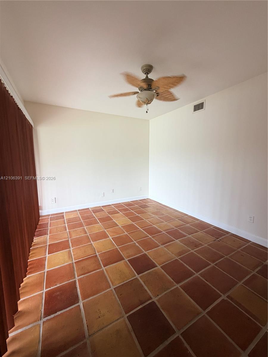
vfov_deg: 102.1
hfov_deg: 85.7
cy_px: 178
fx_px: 145
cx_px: 134
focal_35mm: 14
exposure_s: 1/121
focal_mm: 2.22
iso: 160
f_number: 2.2
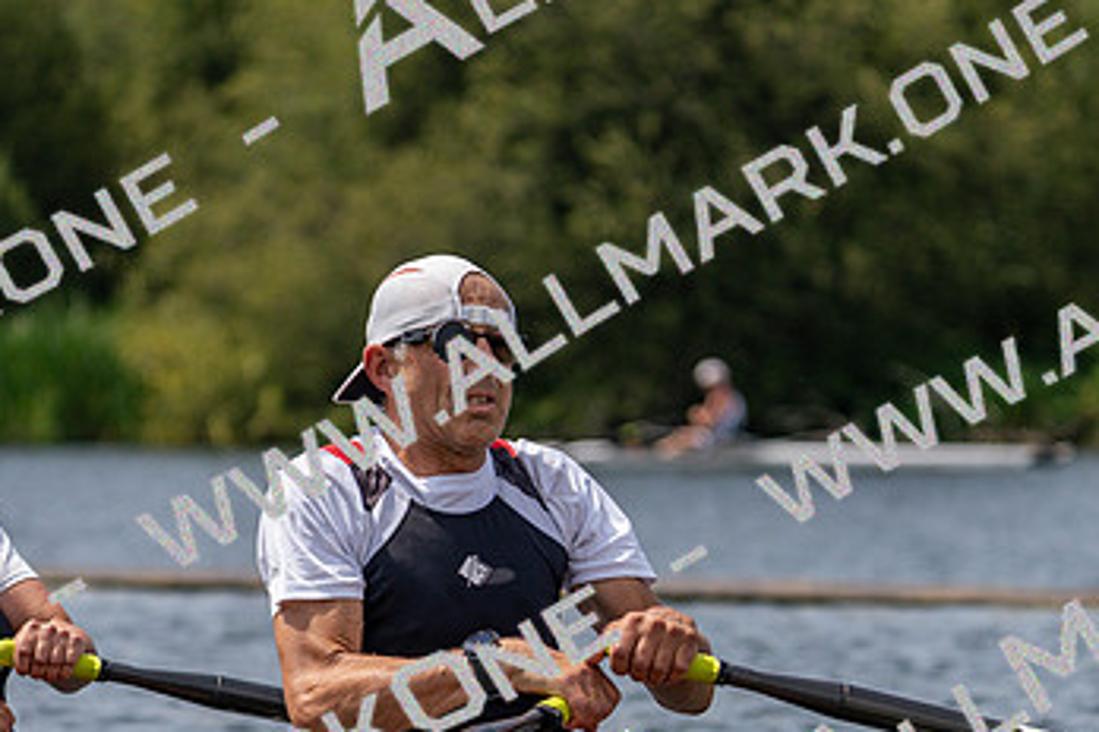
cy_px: 576
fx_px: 10165
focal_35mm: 333
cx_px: 527
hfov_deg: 6.2
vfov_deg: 4.1
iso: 200
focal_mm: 200
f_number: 5.6
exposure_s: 1/1600
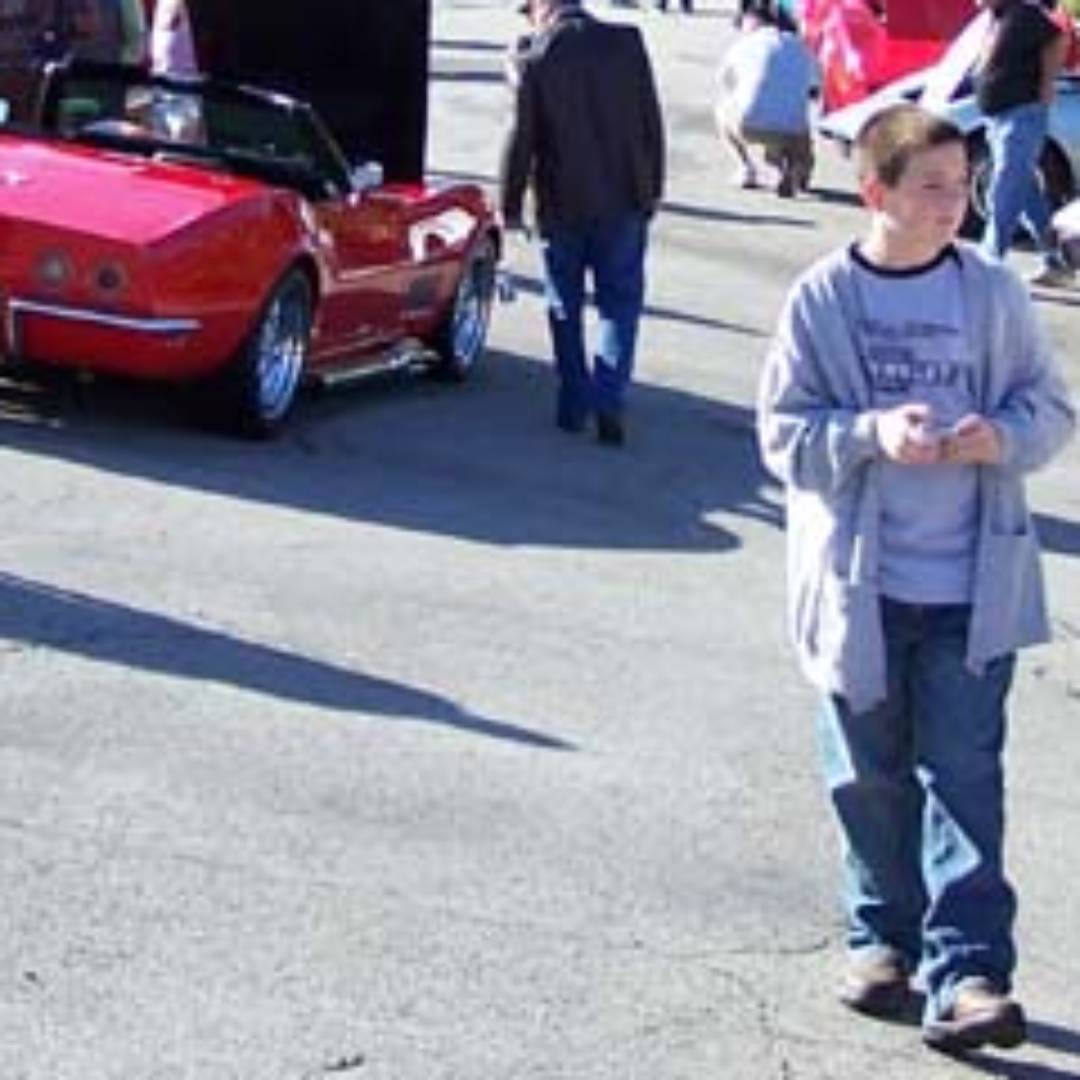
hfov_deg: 15.6
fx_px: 3953
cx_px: 598
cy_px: 88
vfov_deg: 15.4
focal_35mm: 112
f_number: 2.8
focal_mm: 6.3
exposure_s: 1/640
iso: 80
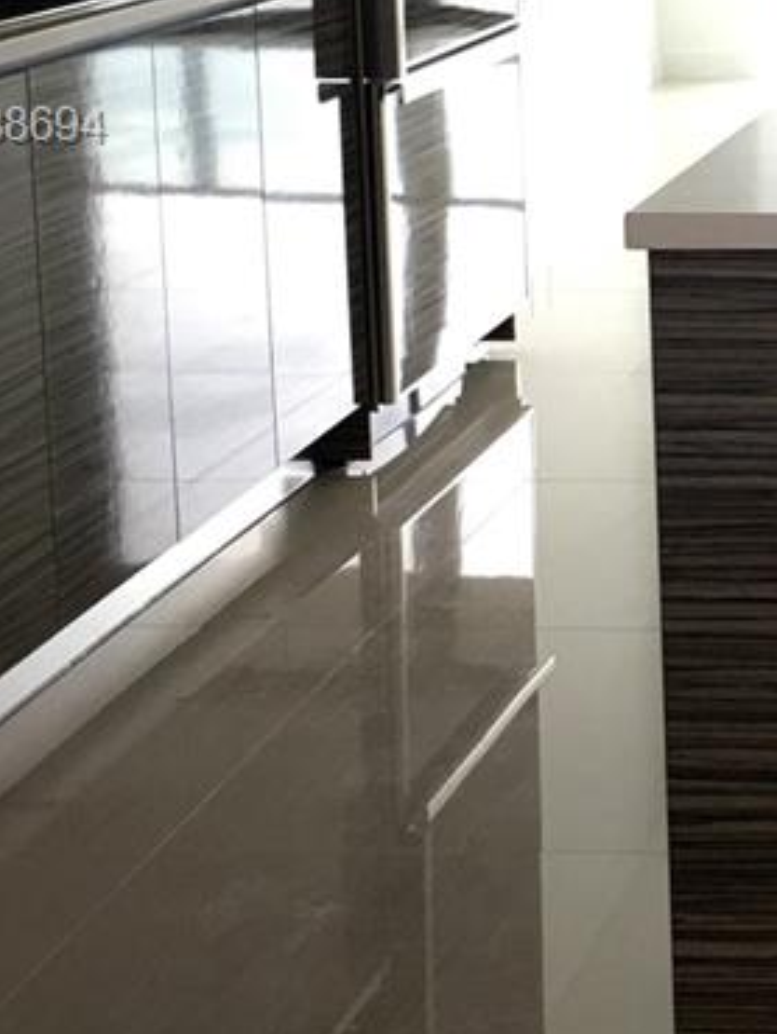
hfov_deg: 14.8
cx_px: 1121
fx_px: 2810
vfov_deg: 20.5
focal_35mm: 94
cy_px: 131
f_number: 2.2
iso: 25
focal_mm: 4.15
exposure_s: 1/30
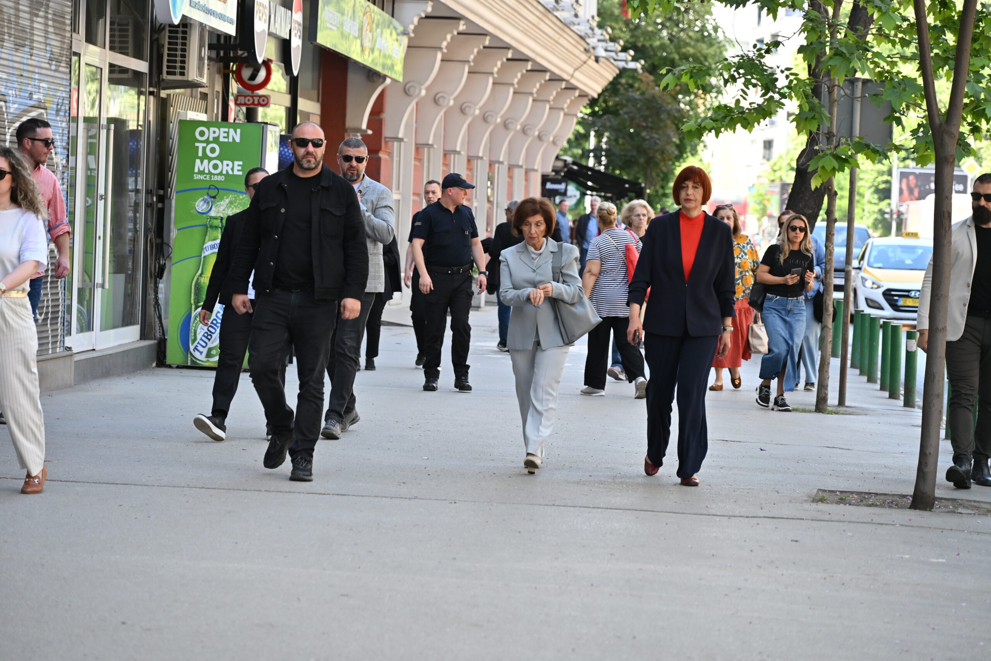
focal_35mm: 120
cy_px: 330
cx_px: 496
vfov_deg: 11.4
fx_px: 3303
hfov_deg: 17.1
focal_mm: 120
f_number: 4.5
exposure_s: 1/800
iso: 1000
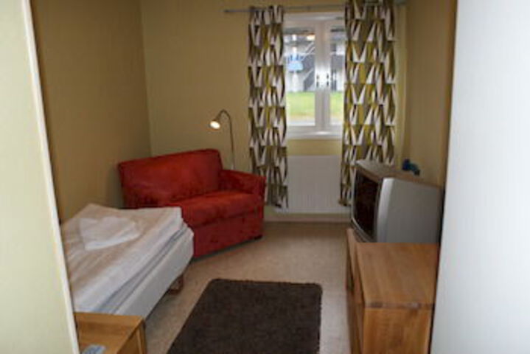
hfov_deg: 67.4
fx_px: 398
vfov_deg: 48.0
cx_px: 265
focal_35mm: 27
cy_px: 177
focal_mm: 18
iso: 400
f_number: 5.6
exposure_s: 1/60
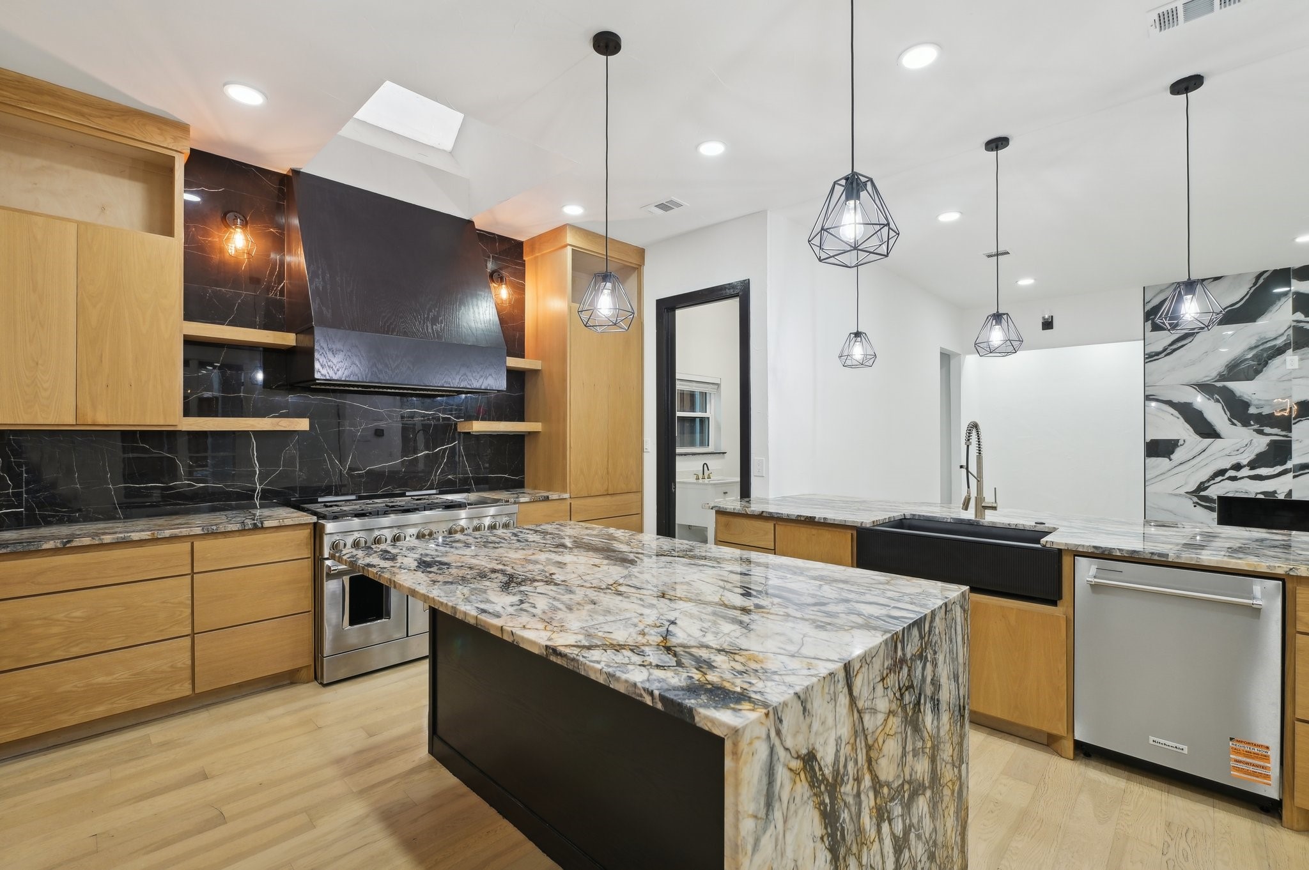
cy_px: 435
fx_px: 581
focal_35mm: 16
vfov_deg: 73.7
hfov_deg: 96.8
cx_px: 654
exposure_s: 1/20
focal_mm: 16
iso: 400
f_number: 8
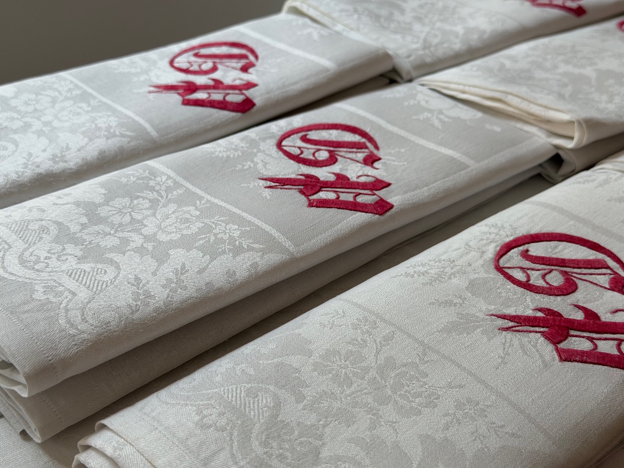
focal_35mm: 48
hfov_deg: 39.7
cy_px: 234
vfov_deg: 30.3
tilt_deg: -32.9
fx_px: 865
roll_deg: -3.1
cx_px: 312
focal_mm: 6.76
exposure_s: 1/121
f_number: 1.78
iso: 80
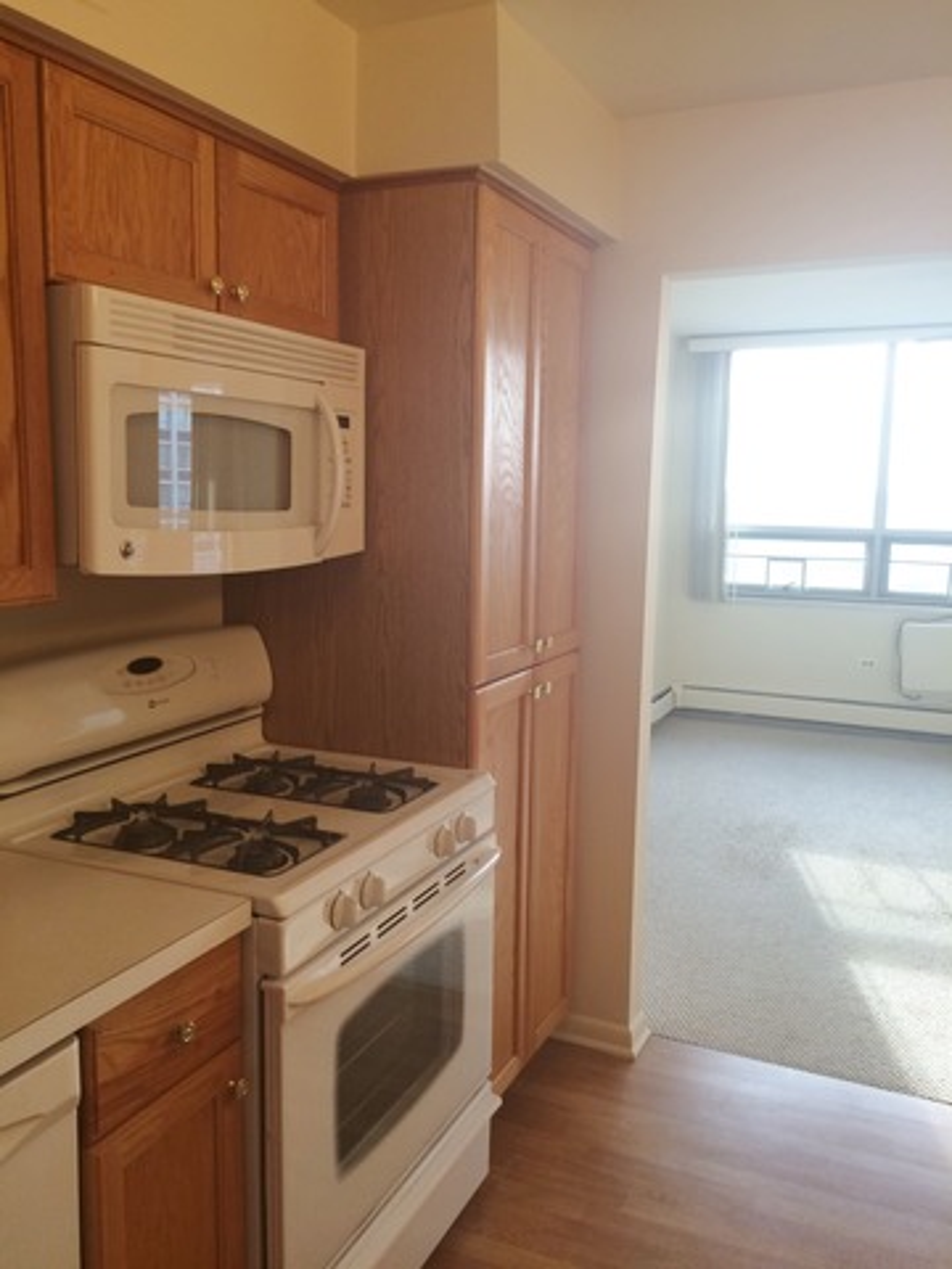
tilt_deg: -9.1
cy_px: 634
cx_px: 476
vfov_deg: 61.7
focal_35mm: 29
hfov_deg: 48.2
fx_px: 1063
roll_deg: +0.3
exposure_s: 1/40
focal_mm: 4.15
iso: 32
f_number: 2.2
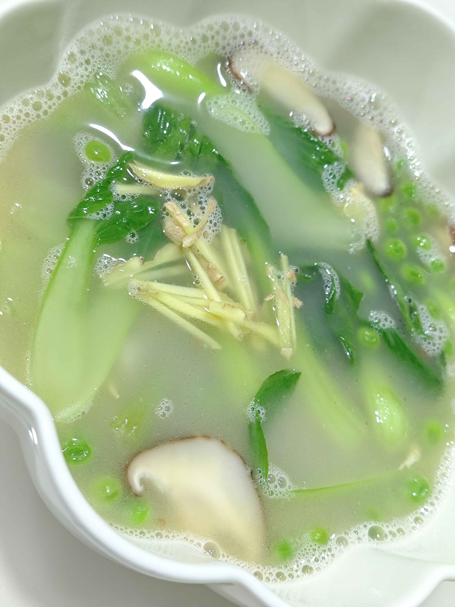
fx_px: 824
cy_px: 304
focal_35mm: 47
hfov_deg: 30.9
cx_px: 228
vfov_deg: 40.4
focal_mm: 6.55
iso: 400
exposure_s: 1/52.4
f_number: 1.6
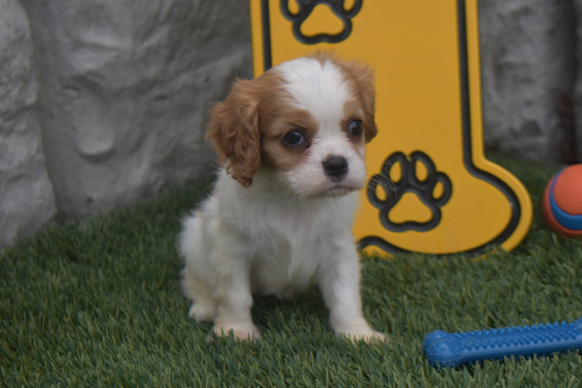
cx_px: 291
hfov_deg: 26.0
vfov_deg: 17.5
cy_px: 194
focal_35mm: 78
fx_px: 1261
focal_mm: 52
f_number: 5.6
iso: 200
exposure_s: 1/125
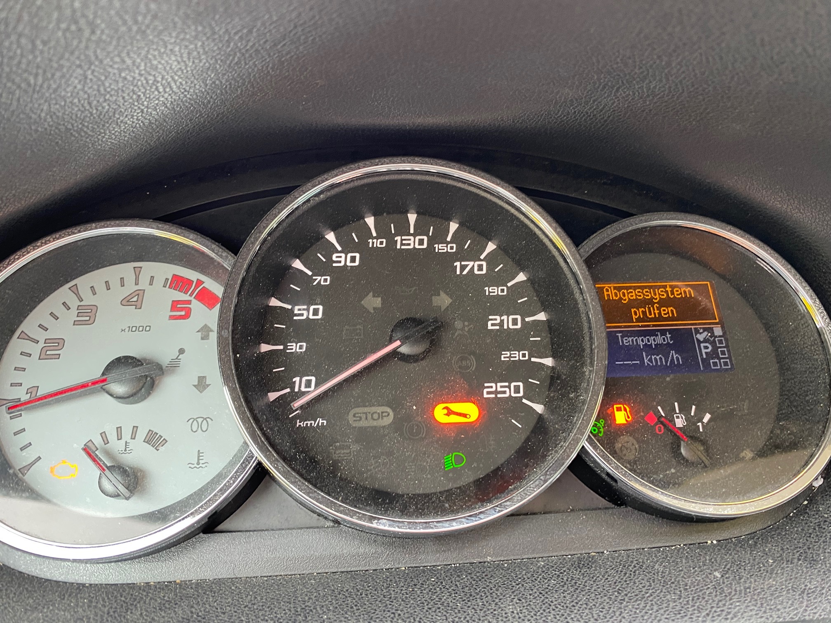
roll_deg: +0.4
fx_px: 624
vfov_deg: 53.1
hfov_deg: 67.3
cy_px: 312
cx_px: 416
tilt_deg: -20.3
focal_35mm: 26
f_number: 1.8
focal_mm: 4.25
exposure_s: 1/60
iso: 250
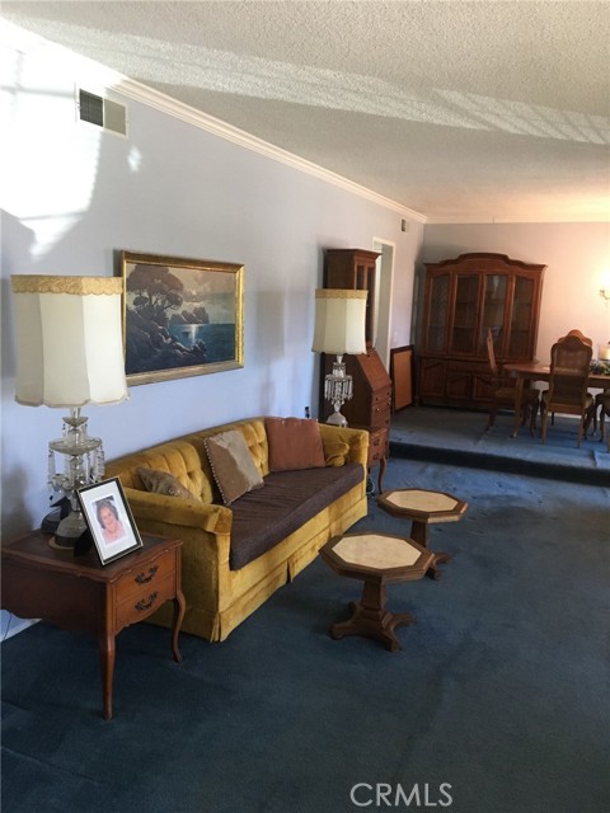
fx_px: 681
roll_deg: -2.0
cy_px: 406
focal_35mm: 29
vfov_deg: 61.7
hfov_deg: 48.2
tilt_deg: -8.7
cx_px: 305
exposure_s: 1/30
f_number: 2.2
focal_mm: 4.15
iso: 160
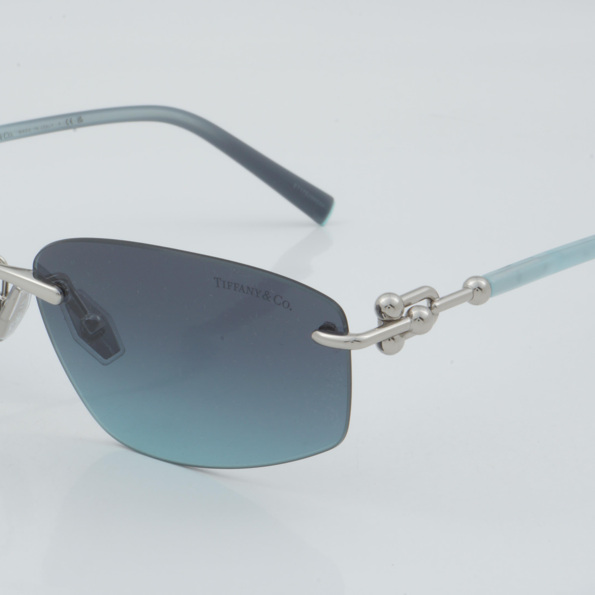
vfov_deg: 16.7
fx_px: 2022
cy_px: 312
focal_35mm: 104
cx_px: 253
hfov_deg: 16.7
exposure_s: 1/3
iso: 100
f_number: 32
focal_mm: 50
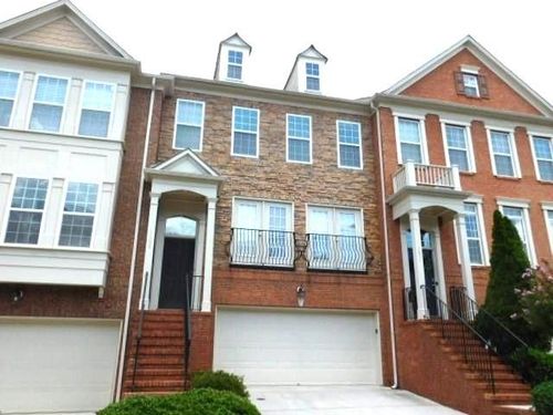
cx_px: 276
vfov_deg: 49.7
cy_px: 208
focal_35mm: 28
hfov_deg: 63.4
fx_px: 447
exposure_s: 1/1000
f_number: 3.2
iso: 125
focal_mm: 4.9
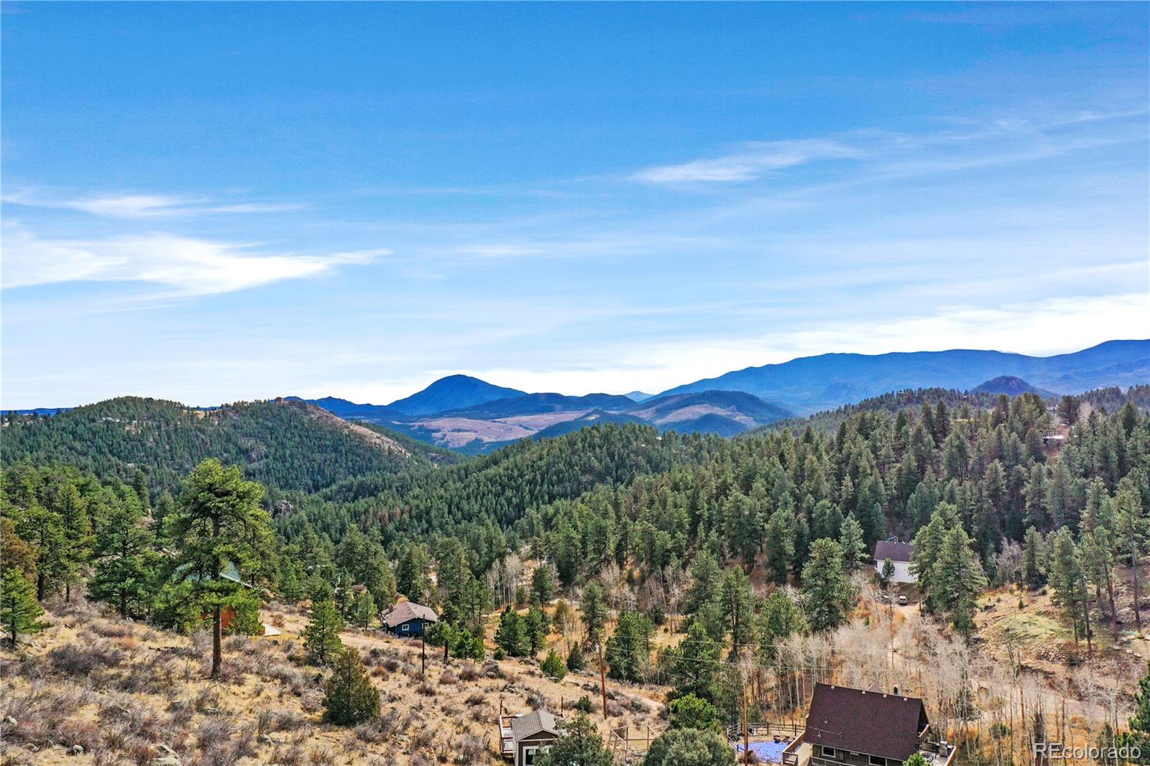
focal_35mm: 28
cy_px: 383
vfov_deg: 46.4
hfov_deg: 65.5
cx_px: 575
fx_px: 894
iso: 100
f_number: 6.3
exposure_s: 1/640
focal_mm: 10.26
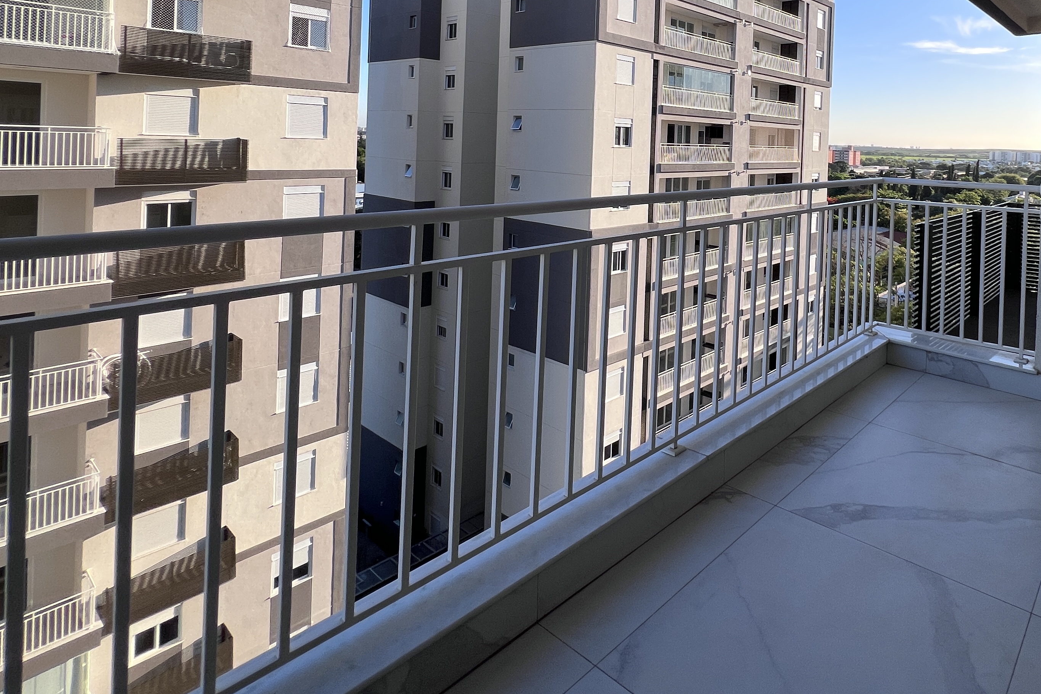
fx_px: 578
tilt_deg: -0.4
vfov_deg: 57.6
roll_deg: -1.8
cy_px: 145
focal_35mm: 20
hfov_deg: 79.3
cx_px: 745
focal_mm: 1.57
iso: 32
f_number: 1.8
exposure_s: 1/919
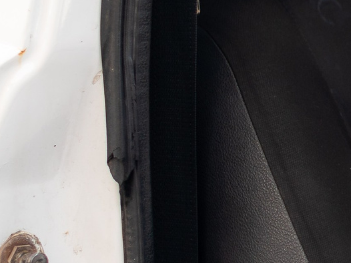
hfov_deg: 8.1
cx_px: 665
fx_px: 2372
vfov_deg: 6.3
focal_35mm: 234
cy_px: -7
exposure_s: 1/640
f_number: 1.8
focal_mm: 50
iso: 250
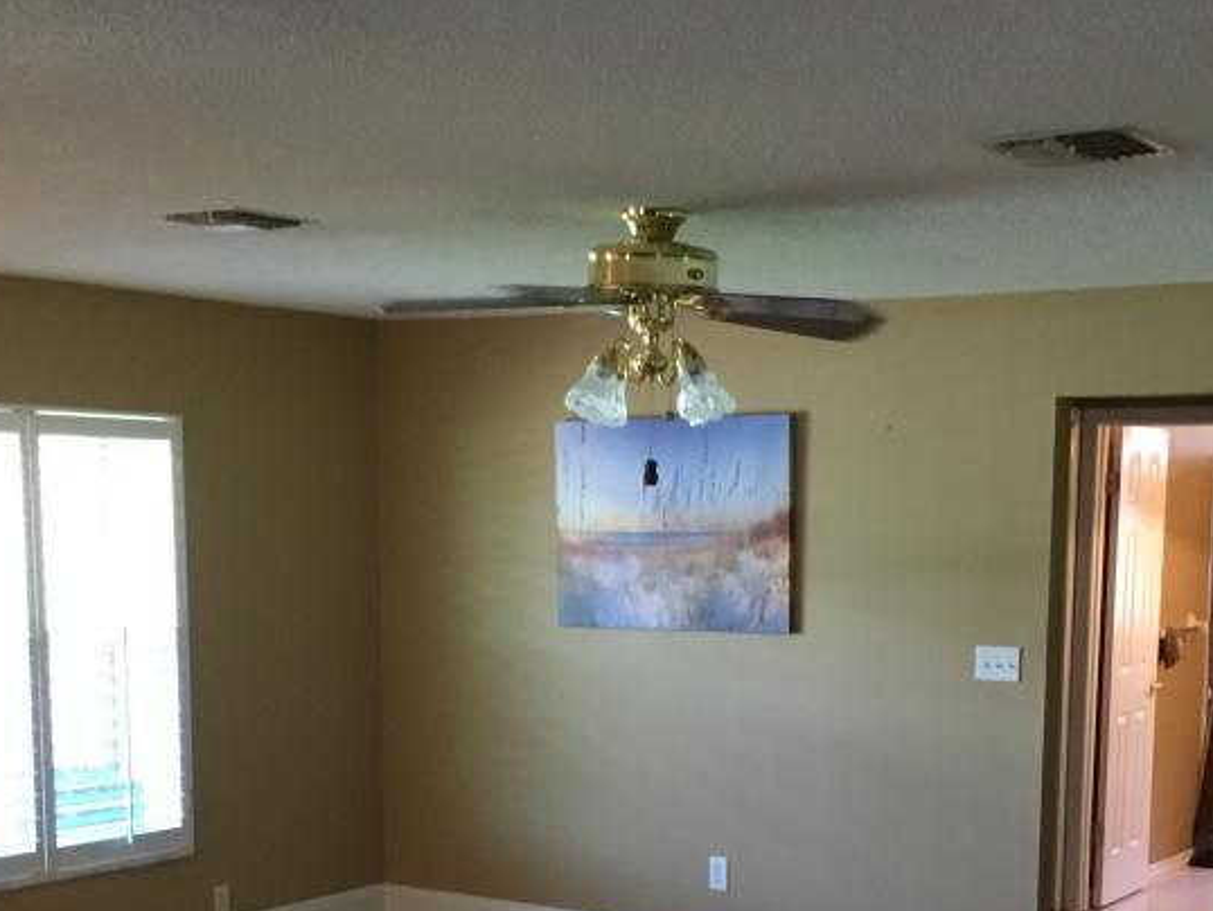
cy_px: 789
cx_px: 690
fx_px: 2068
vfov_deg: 24.3
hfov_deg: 32.6
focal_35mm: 59
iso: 200
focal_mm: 3.3
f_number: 2.4
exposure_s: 1/24
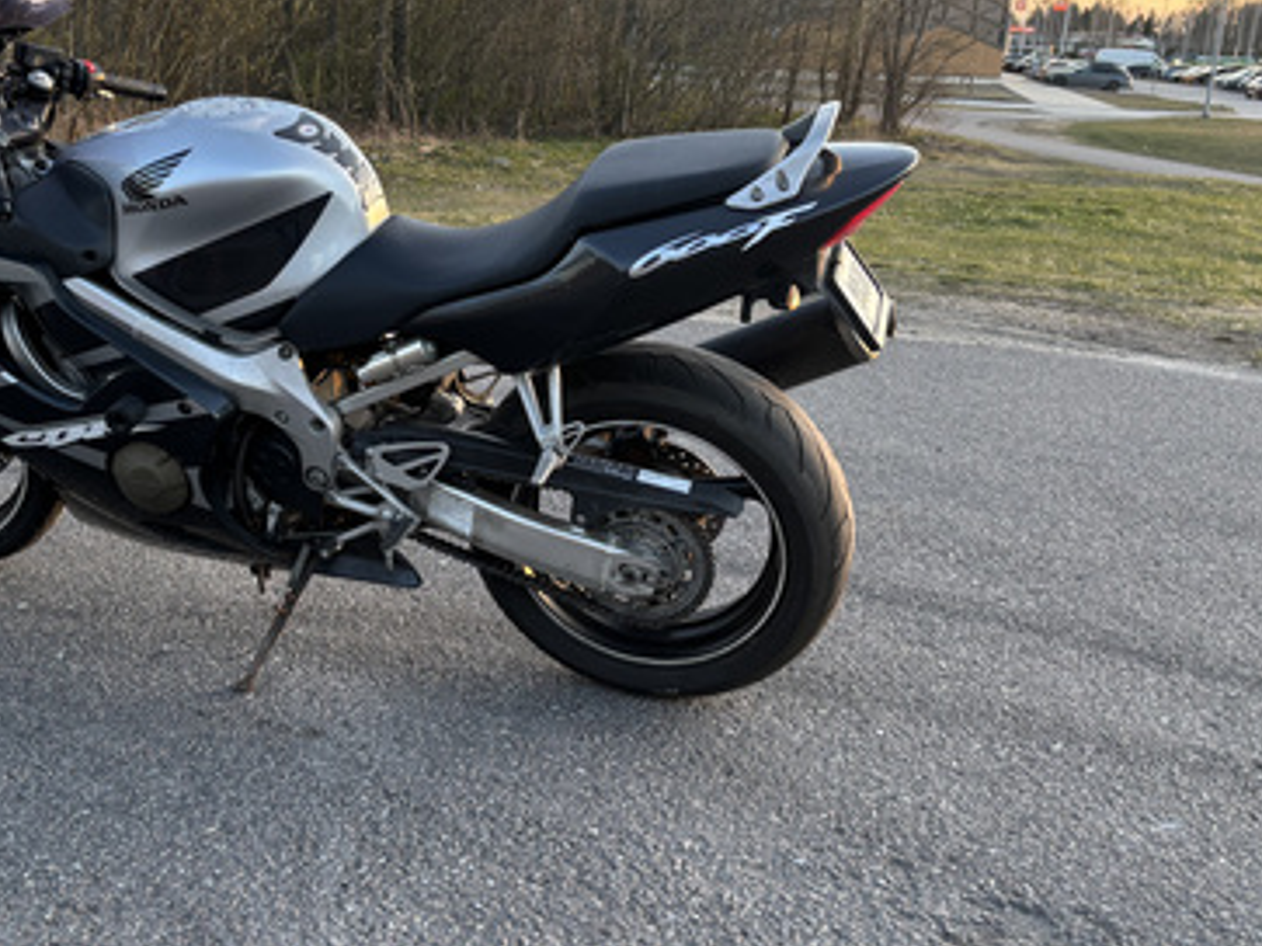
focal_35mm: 43
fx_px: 1567
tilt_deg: -9.9
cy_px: 362
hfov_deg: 43.1
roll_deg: -5.7
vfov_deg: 33.4
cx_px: 396
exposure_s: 1/121
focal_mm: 5.96
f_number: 1.6
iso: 80
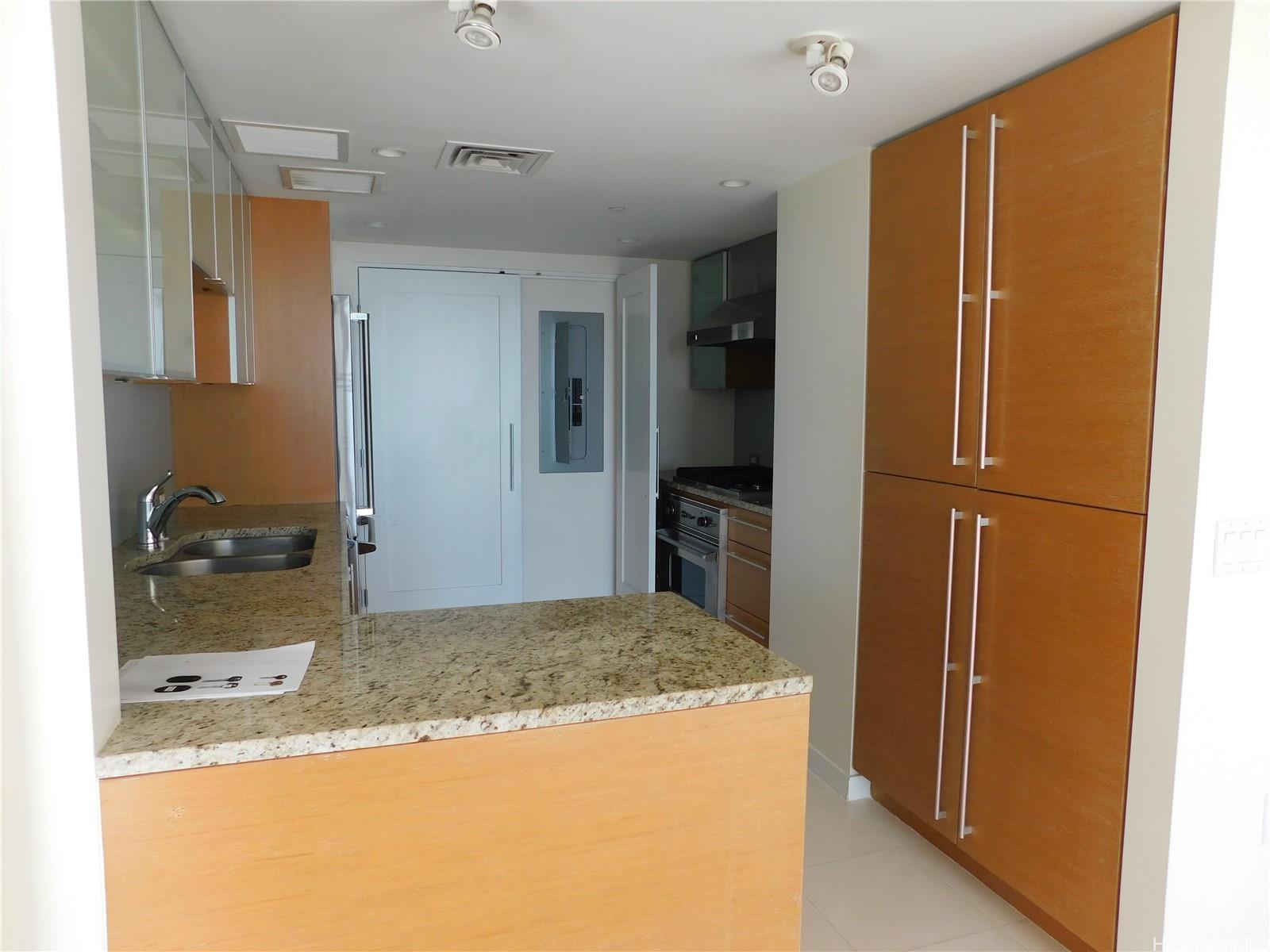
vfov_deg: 58.9
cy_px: 476
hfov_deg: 73.9
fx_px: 844
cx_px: 635
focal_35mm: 23
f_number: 3
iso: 125
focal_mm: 4
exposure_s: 1/40
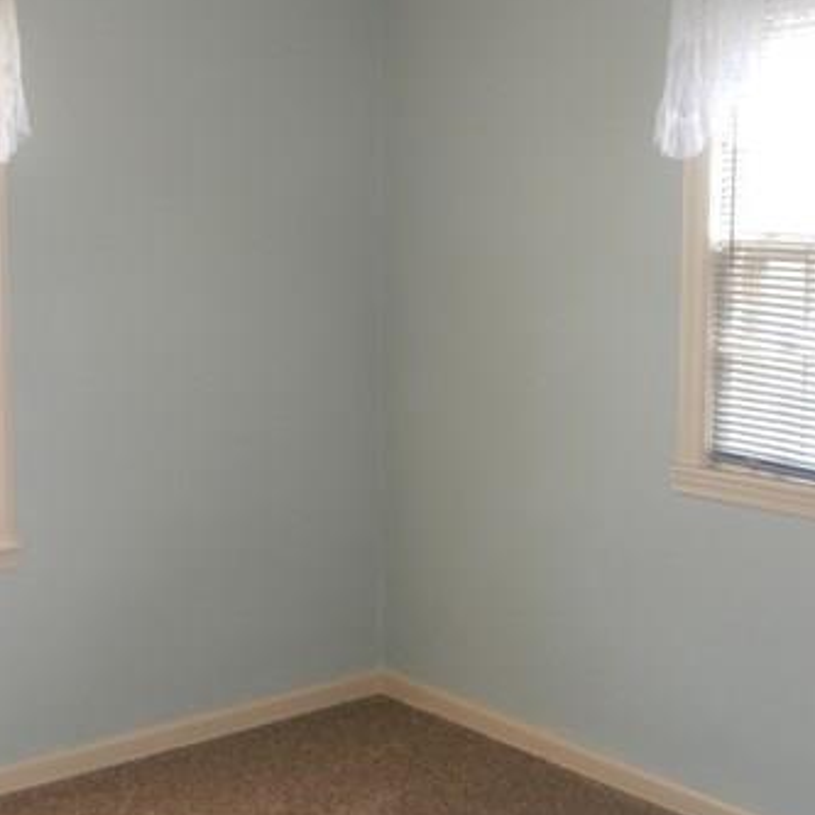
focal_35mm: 51
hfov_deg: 33.4
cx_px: 409
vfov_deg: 33.4
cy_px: 372
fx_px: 1358
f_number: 4
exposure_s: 1/30
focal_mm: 5.4
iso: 160
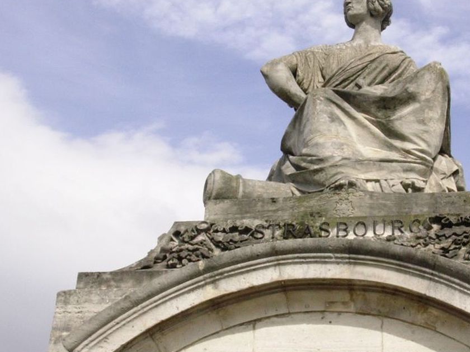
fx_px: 1018
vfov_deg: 19.6
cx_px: 356
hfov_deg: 25.7
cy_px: 179
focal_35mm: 75
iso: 70
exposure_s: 1/430
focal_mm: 6.7
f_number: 5.8
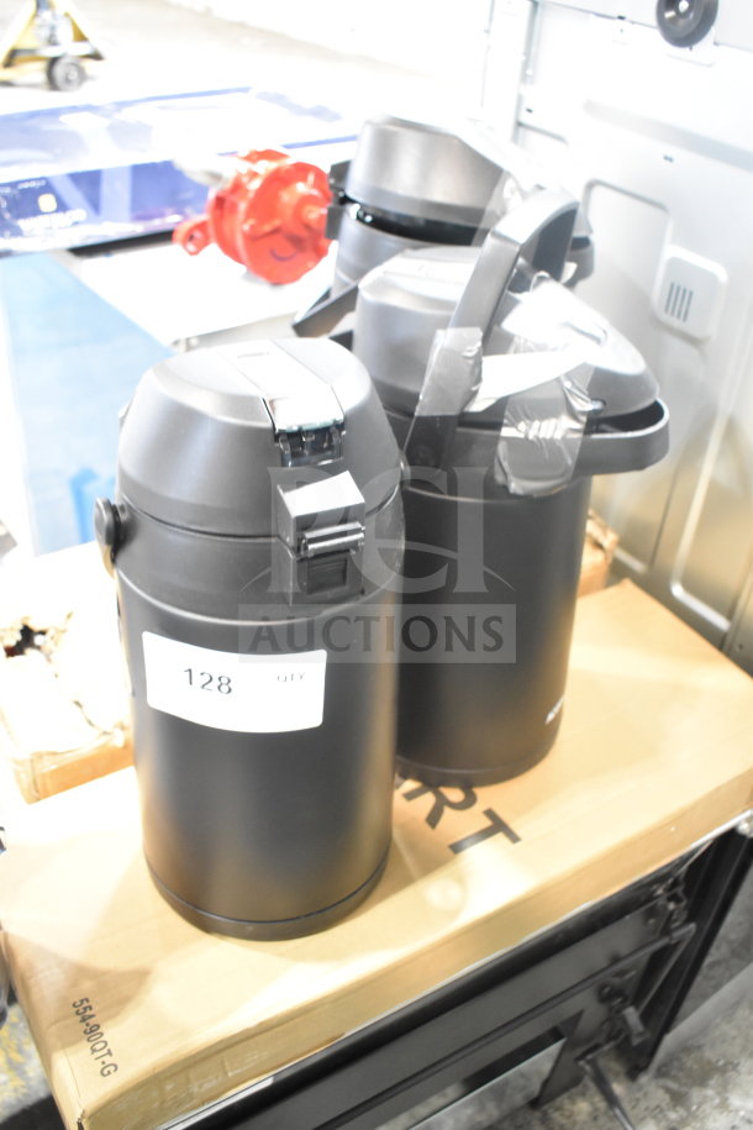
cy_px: 565
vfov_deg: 57.2
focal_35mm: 33
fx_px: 1035
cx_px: 376
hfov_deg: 40.0
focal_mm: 22
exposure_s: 1/30
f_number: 3.8
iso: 2500
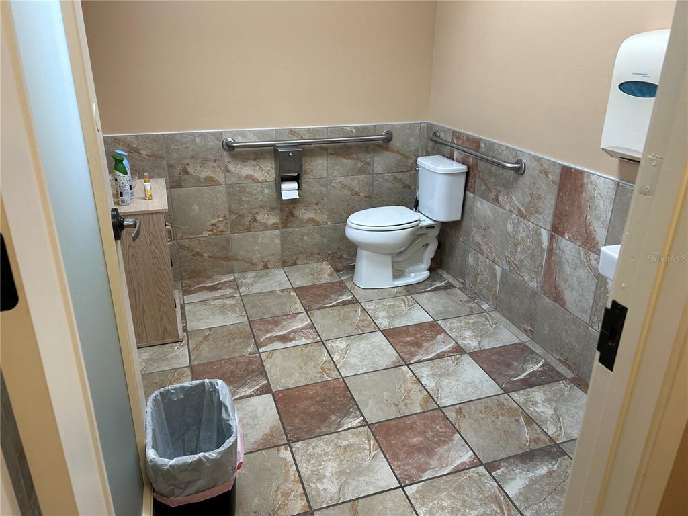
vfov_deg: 53.1
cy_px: 258
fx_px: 517
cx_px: 344
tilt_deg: -20.6
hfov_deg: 67.3
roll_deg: -0.4
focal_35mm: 26
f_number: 1.5
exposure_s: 1/120
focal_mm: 5.7
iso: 80
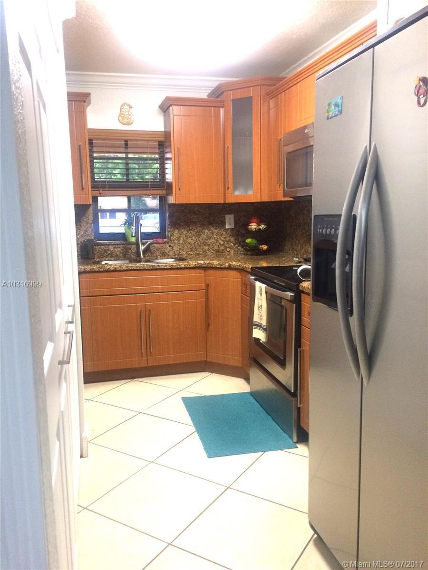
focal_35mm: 29
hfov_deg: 48.2
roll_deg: +2.0
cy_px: 285
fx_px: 478
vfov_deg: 61.7
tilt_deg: -9.9
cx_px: 214
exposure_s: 1/30
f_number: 2.2
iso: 200
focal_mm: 4.15
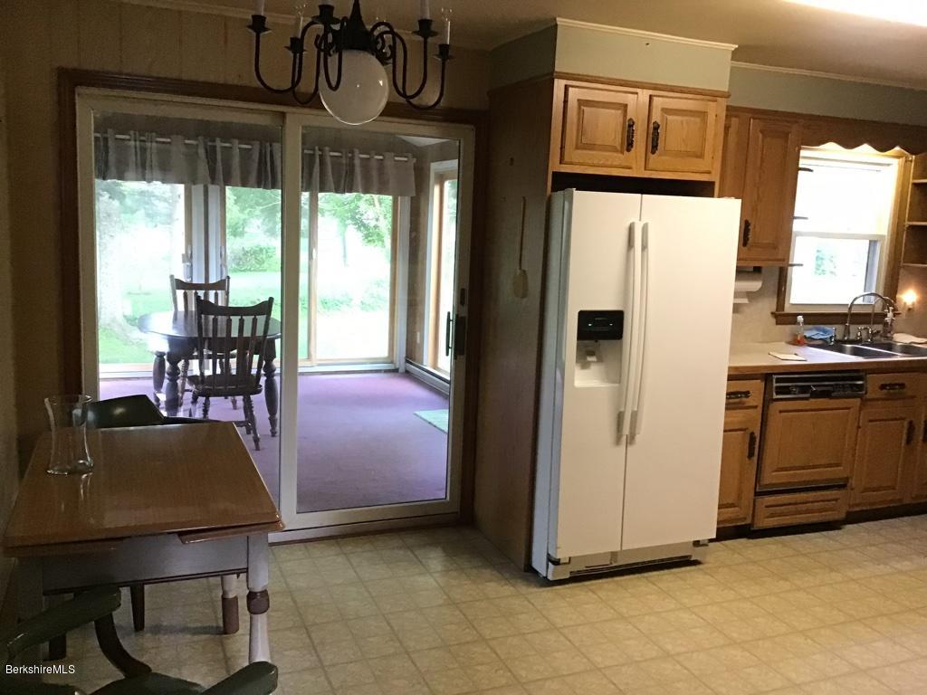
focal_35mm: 31
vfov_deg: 45.4
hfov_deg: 58.4
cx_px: 464
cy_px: 348
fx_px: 830
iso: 200
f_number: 2.4
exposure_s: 1/30
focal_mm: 3.3
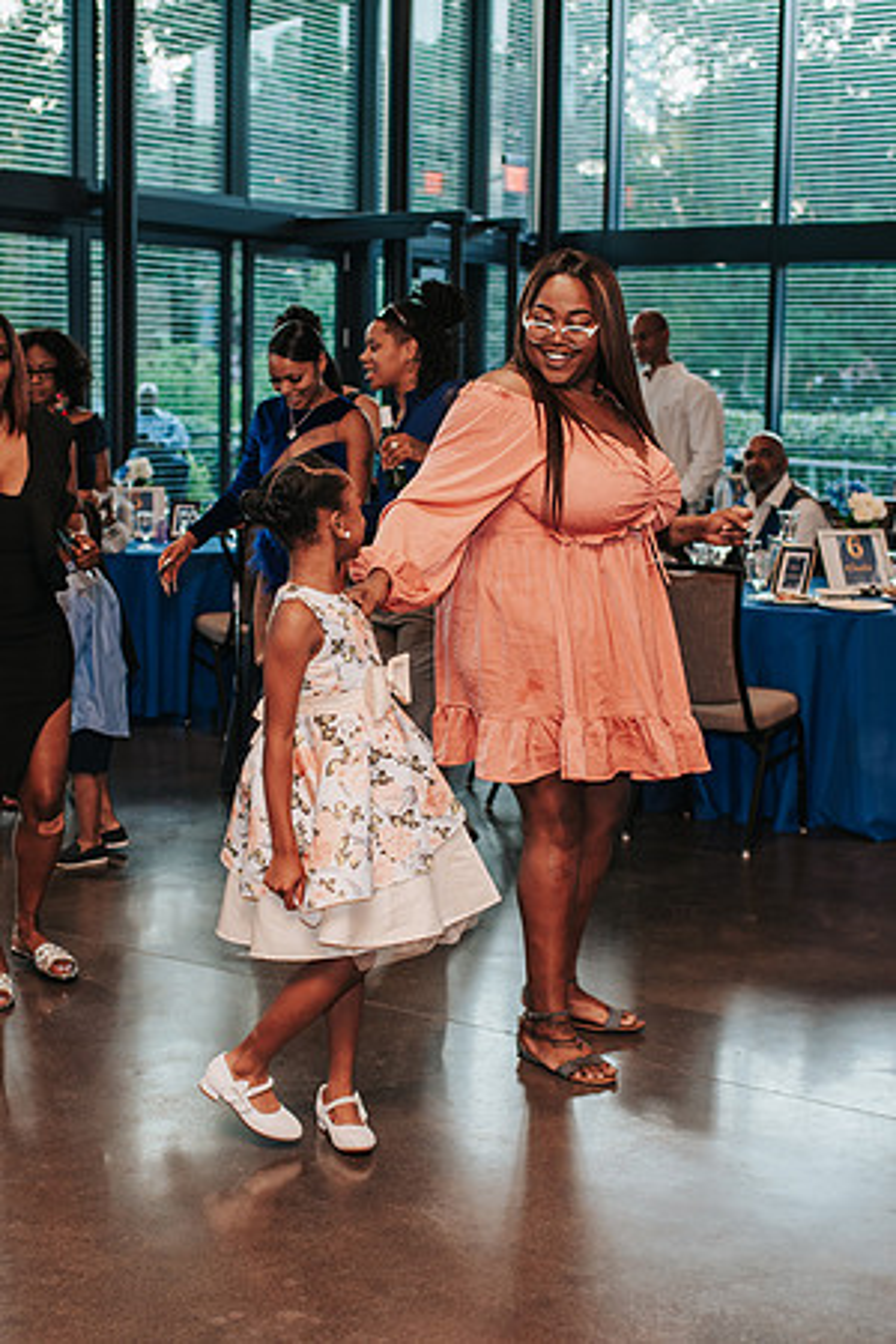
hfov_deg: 24.0
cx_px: 360
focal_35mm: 56
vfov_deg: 35.4
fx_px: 2104
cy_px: 722
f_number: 2.8
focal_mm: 35
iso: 450
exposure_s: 1/160
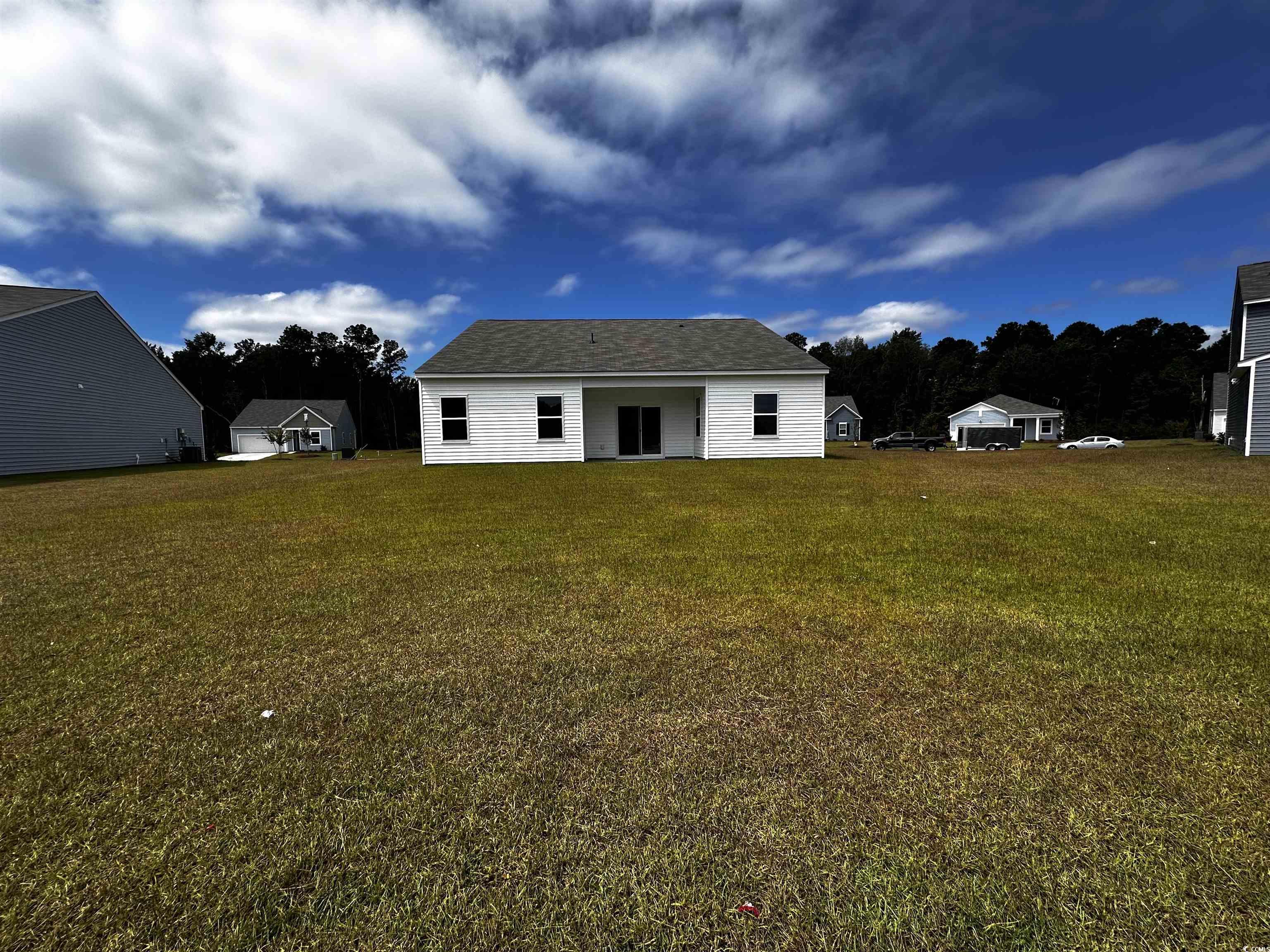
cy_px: 476
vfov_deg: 85.7
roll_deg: +0.7
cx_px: 635
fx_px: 514
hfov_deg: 102.1
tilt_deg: -4.6
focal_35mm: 14
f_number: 2.2
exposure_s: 1/2506
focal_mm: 2.22
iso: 40
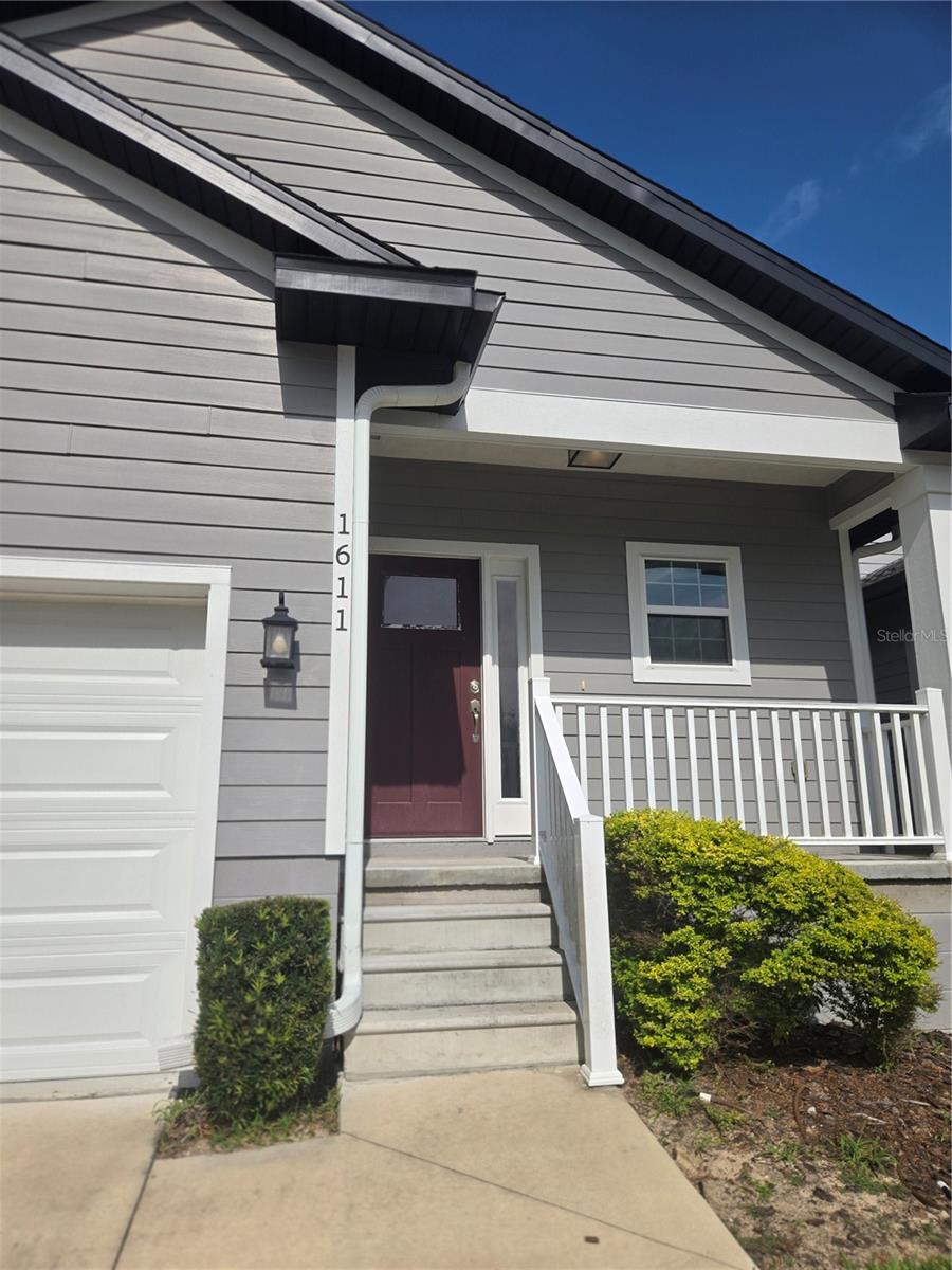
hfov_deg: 58.9
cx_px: 476
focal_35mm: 23
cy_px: 635
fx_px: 843
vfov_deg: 73.9
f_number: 1.8
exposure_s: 1/3211
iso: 25
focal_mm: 5.4
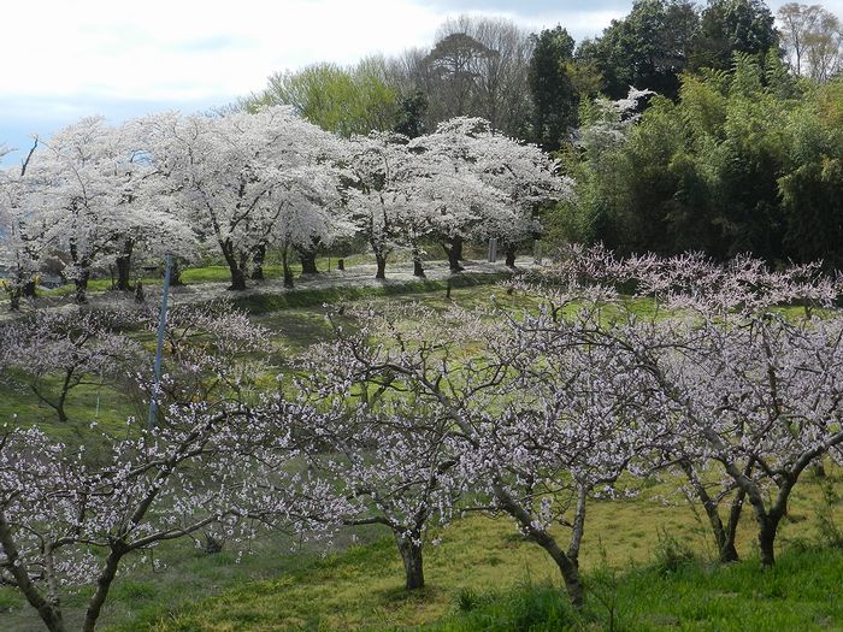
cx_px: 422
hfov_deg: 25.7
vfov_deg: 19.4
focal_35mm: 76
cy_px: 316
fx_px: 1851
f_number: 4.8
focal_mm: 13.5
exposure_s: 1/800
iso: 160
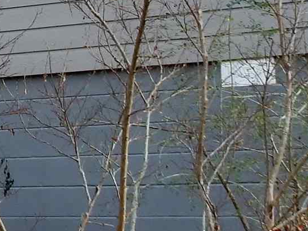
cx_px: -35
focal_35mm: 168
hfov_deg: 11.6
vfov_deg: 8.7
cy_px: -53
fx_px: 1494
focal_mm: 5.4
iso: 125
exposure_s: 1/160
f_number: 4
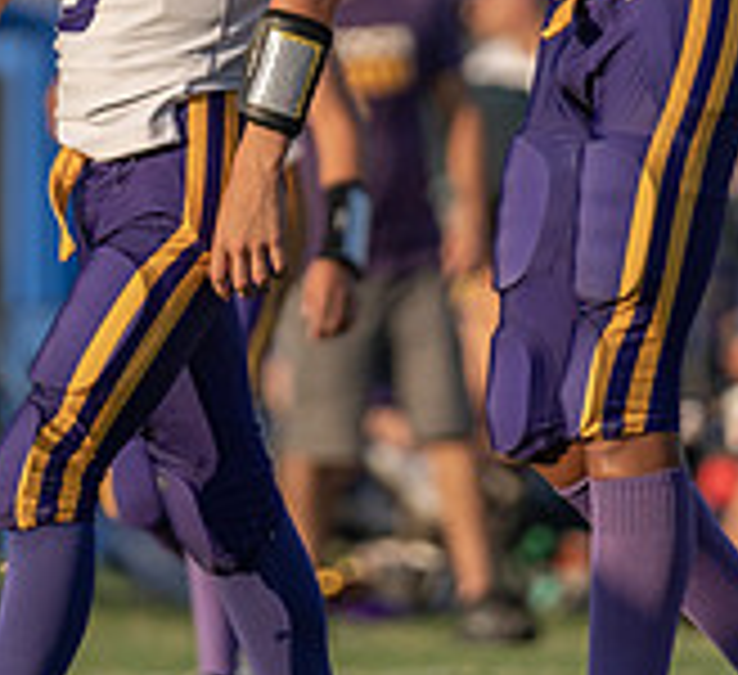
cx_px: 131
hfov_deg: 2.0
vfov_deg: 1.9
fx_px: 20710
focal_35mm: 896
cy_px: -118
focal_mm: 200
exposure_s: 1/2000
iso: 160
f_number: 2.8
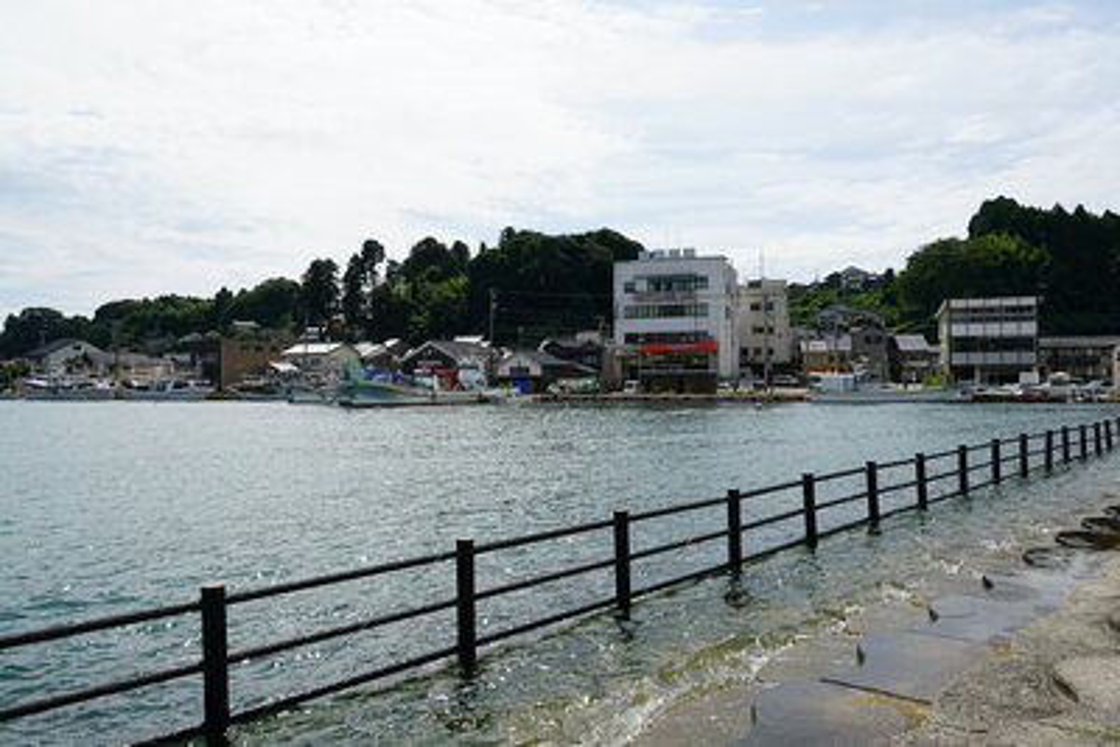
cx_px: 560
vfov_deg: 46.4
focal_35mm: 28
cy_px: 374
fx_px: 871
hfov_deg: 65.5
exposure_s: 1/320
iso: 100
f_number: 10
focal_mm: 28
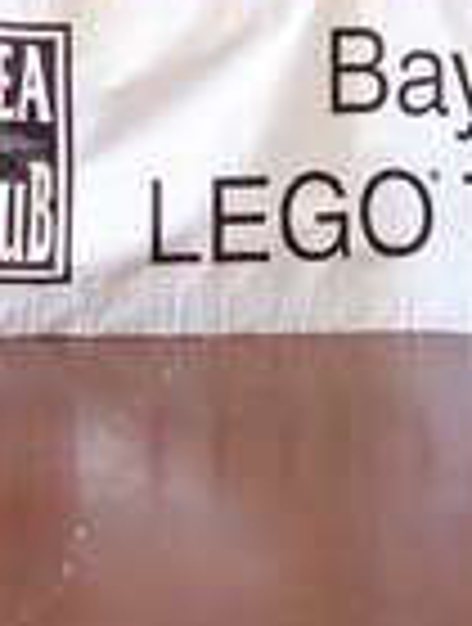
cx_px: 387
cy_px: -351
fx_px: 2823
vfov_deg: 12.0
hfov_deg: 9.5
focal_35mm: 156
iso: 135
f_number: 2.7
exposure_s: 1/32
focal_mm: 5.6
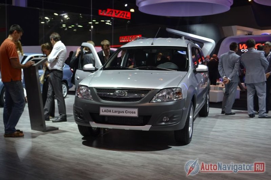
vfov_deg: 29.9
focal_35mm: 45
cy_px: 90
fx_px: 339
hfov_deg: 43.6
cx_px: 136
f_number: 4.8
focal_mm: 30
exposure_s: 1/100
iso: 400
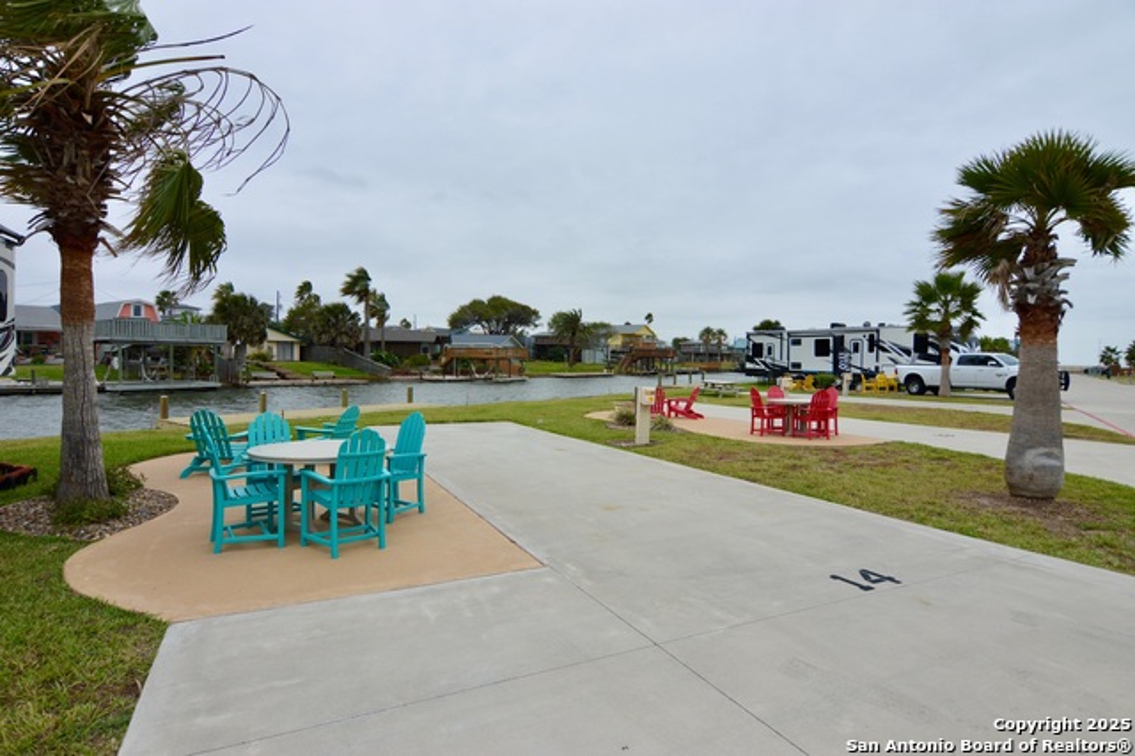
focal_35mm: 18
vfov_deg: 67.3
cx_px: 568
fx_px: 567
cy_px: 378
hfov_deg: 90.0
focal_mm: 12
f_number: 7.1
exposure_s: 1/200
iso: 100
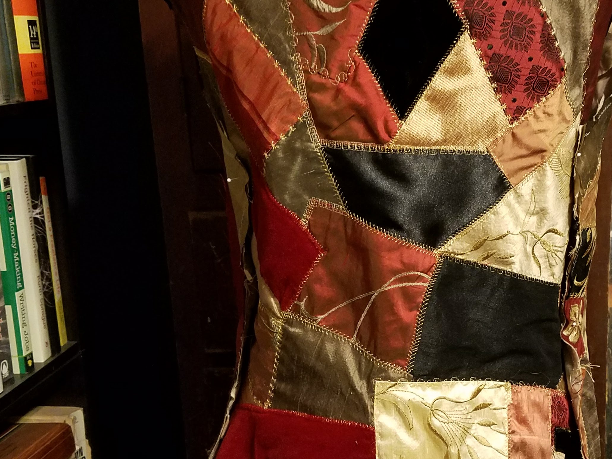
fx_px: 902
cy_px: 309
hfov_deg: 36.8
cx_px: 440
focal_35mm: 51
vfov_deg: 28.4
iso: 200
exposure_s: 1/10
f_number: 1.7
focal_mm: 4.2
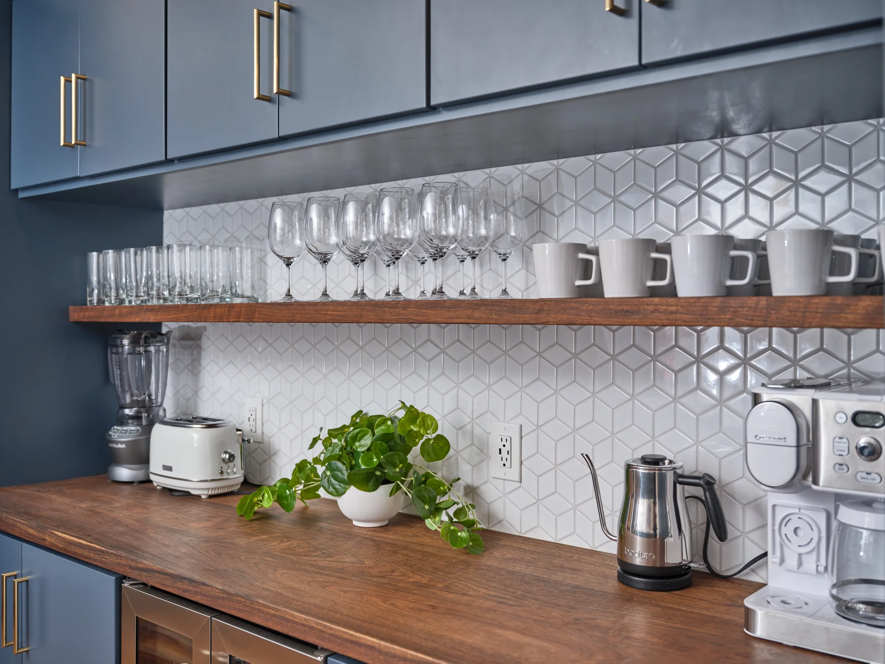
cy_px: 332
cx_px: 442
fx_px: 920
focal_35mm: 36
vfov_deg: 39.7
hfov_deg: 51.4
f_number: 4
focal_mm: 45
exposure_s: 1/15
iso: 400
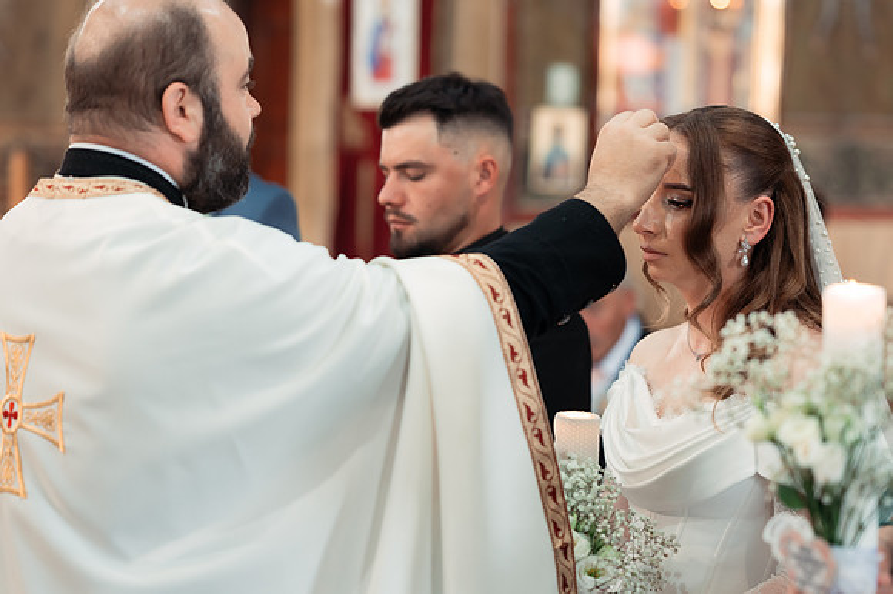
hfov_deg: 22.2
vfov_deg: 14.9
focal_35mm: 92
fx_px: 2271
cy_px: 309
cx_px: 478
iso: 1600
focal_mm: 85
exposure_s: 1/320
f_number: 2.2
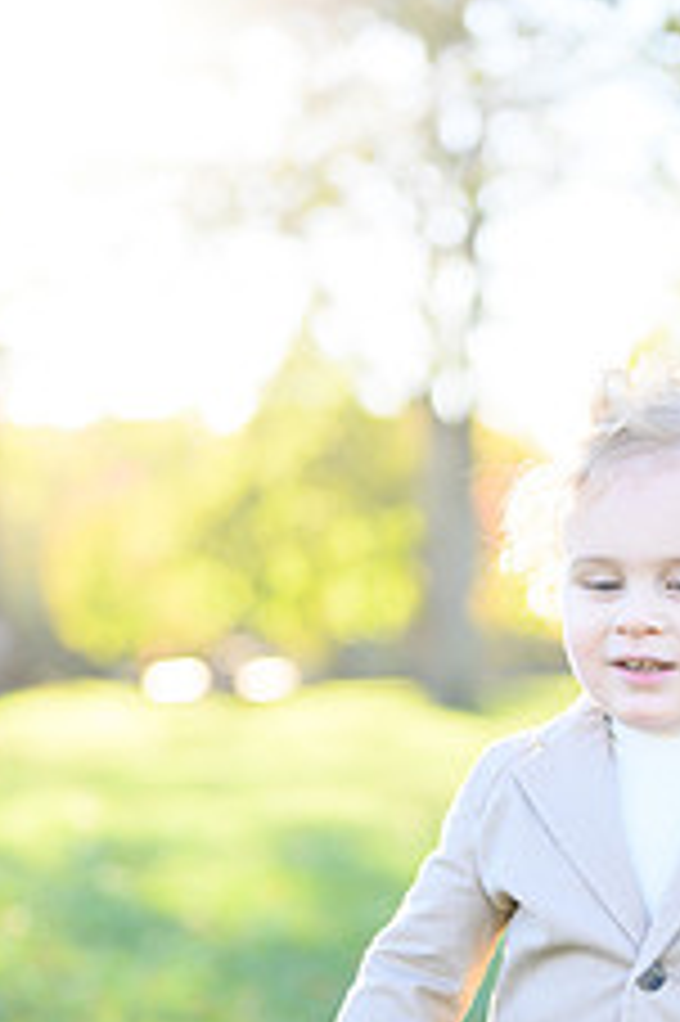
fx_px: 2809
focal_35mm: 99
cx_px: 543
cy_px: 860
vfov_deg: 20.3
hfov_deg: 13.7
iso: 320
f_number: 2
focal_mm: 50
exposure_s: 1/800
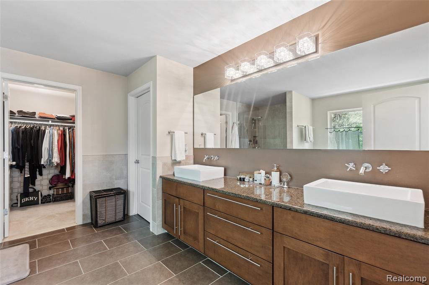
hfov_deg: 100.4
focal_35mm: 15
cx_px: 214
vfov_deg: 77.3
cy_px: 142
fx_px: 179
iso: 400
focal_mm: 10
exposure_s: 1/5
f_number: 8
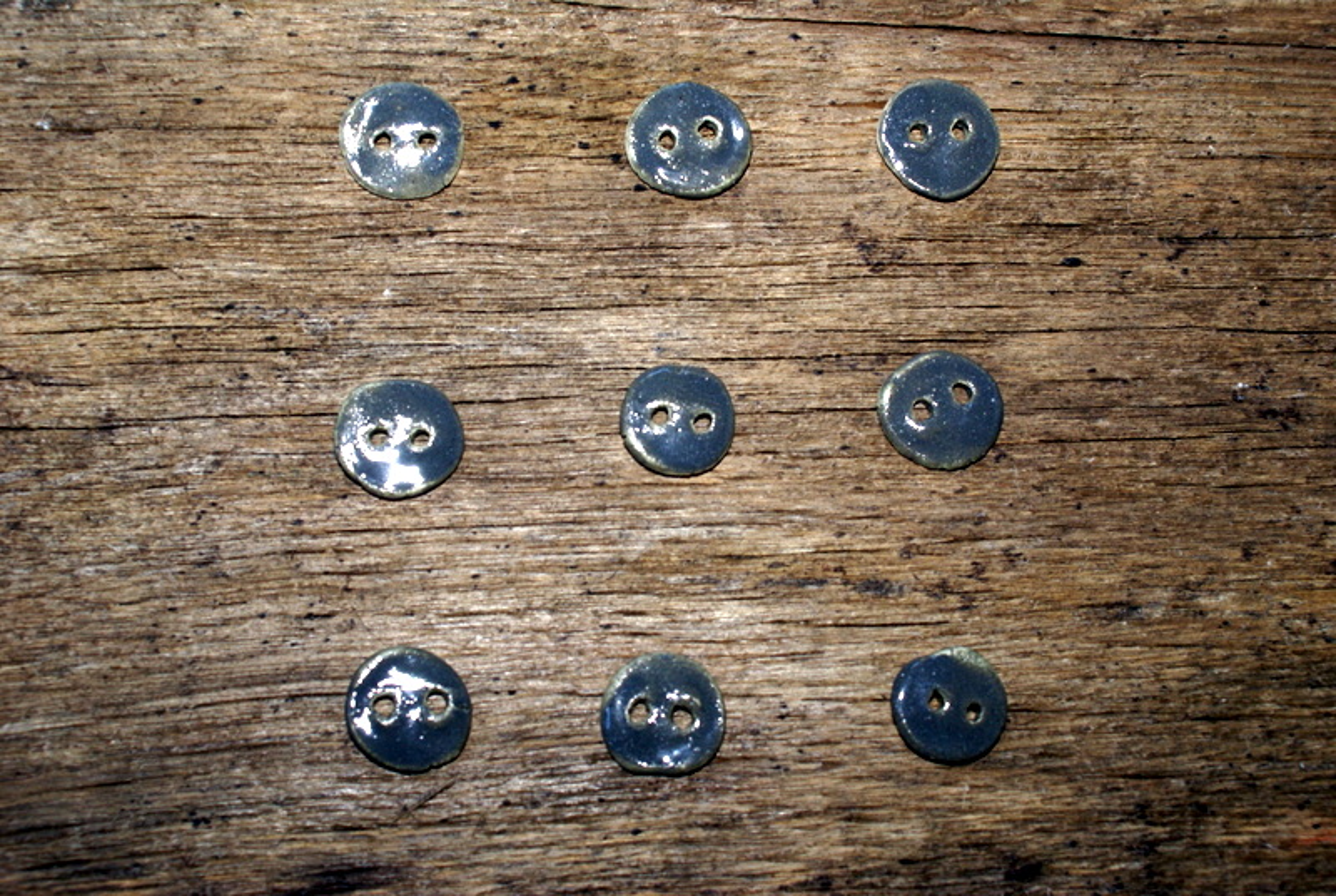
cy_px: 448
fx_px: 1951
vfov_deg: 25.8
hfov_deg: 37.8
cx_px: 668
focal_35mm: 52
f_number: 6.3
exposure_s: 1/60
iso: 400
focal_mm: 35
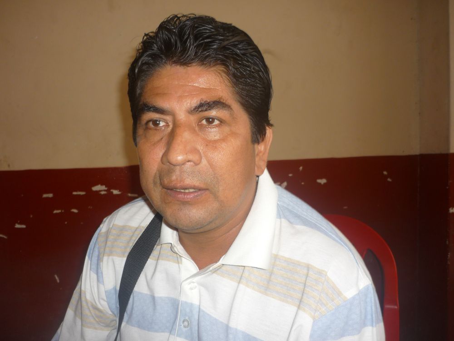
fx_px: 433
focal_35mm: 33
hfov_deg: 55.4
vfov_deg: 42.9
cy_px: 170
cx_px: 227
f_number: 2.8
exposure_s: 1/30
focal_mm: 5.5
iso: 100
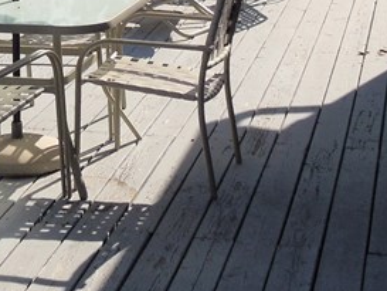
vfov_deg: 13.1
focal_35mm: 105
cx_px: -82
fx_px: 1174
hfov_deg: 17.8
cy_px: -182
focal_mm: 5
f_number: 7
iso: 100
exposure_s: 1/400
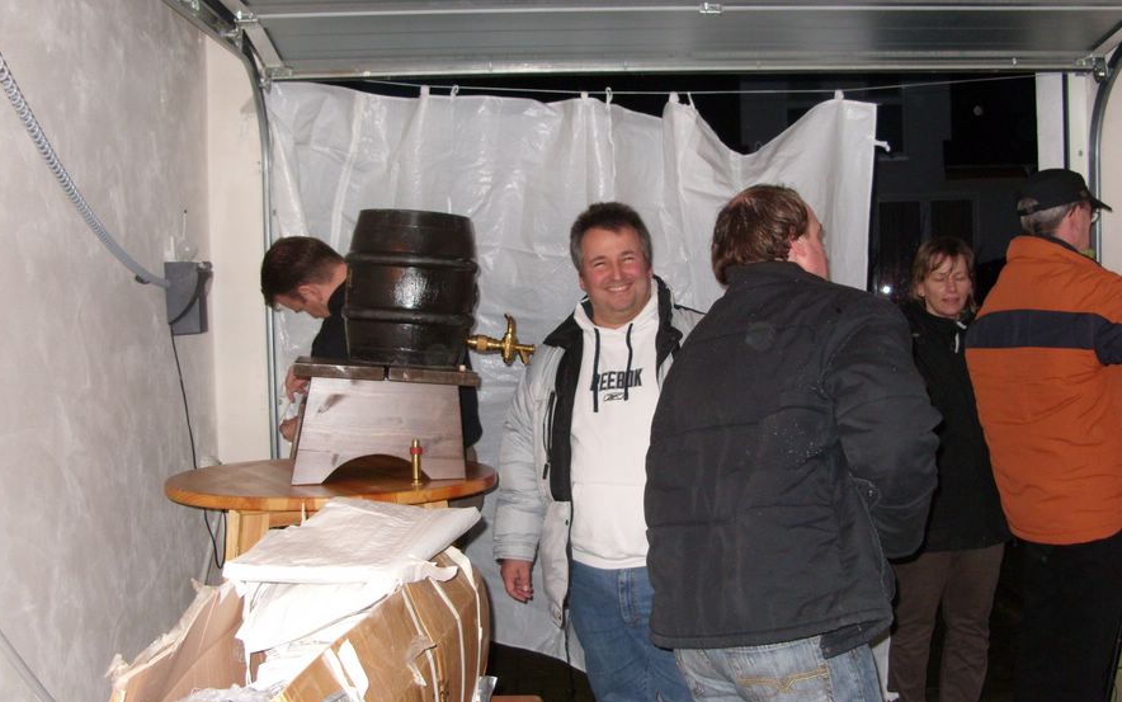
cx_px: 556
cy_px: 346
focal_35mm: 41
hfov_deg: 48.2
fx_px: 1254
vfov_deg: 31.3
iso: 200
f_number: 2.8
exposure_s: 1/30
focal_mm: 6.3
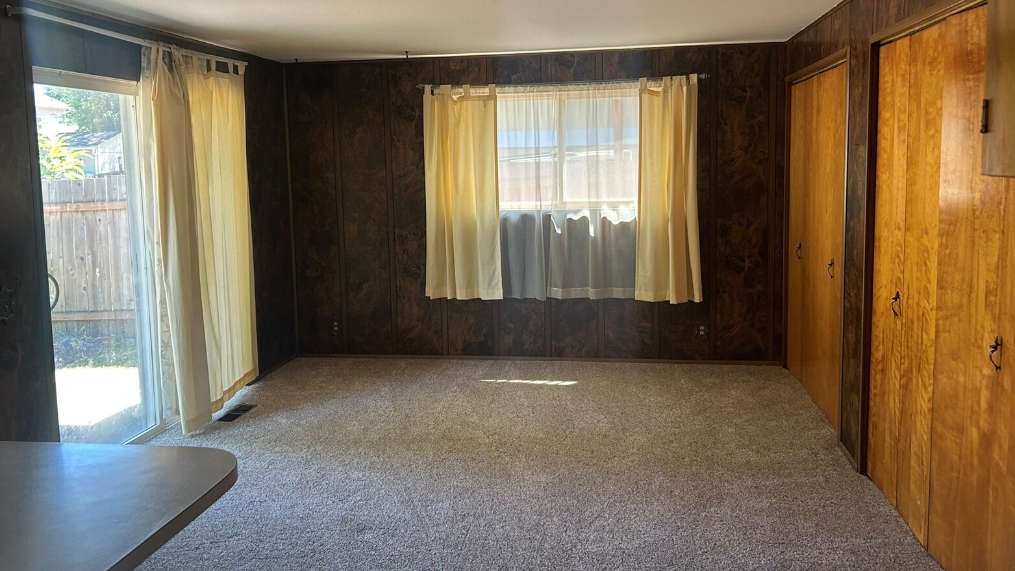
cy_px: 229
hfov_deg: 66.1
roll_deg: +1.2
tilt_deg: -5.6
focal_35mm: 29
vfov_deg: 40.0
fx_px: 780
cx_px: 508
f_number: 1.5
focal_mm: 5.7
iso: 125
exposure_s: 1/121
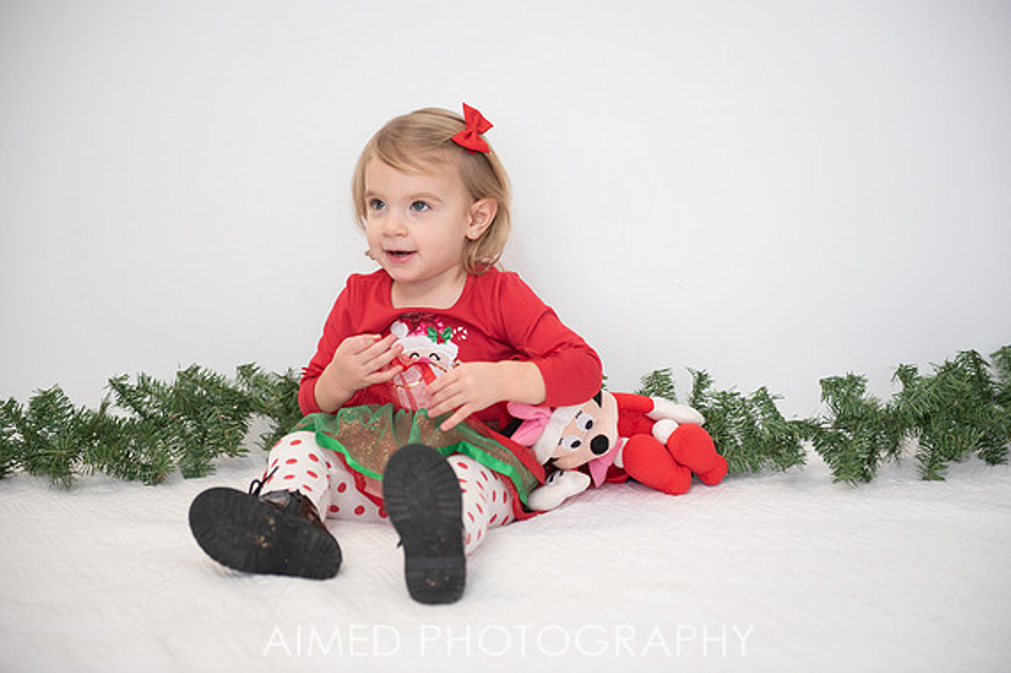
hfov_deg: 28.5
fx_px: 1993
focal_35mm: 71
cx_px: 511
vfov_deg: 19.2
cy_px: 333
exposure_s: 1/200
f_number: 2.8
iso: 500
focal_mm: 70
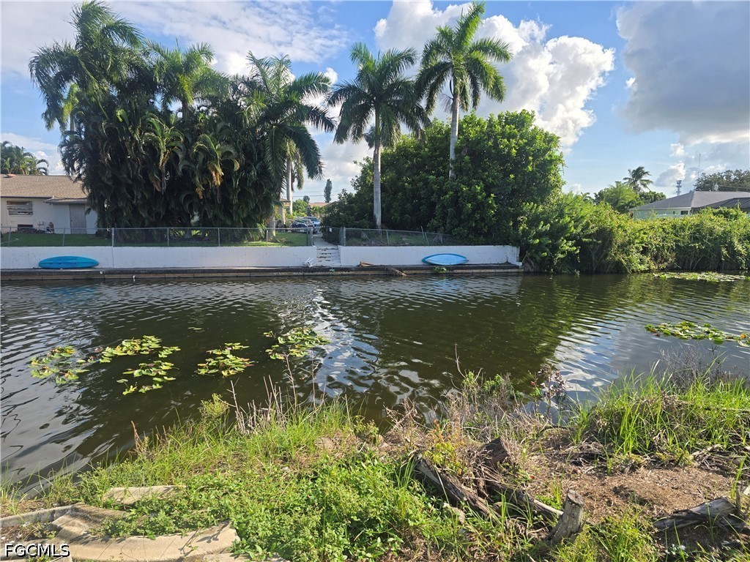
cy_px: 281
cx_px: 375
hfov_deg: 73.9
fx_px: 498
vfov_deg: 58.9
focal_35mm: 23
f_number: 1.7
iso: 12
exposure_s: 1/514
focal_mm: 6.3
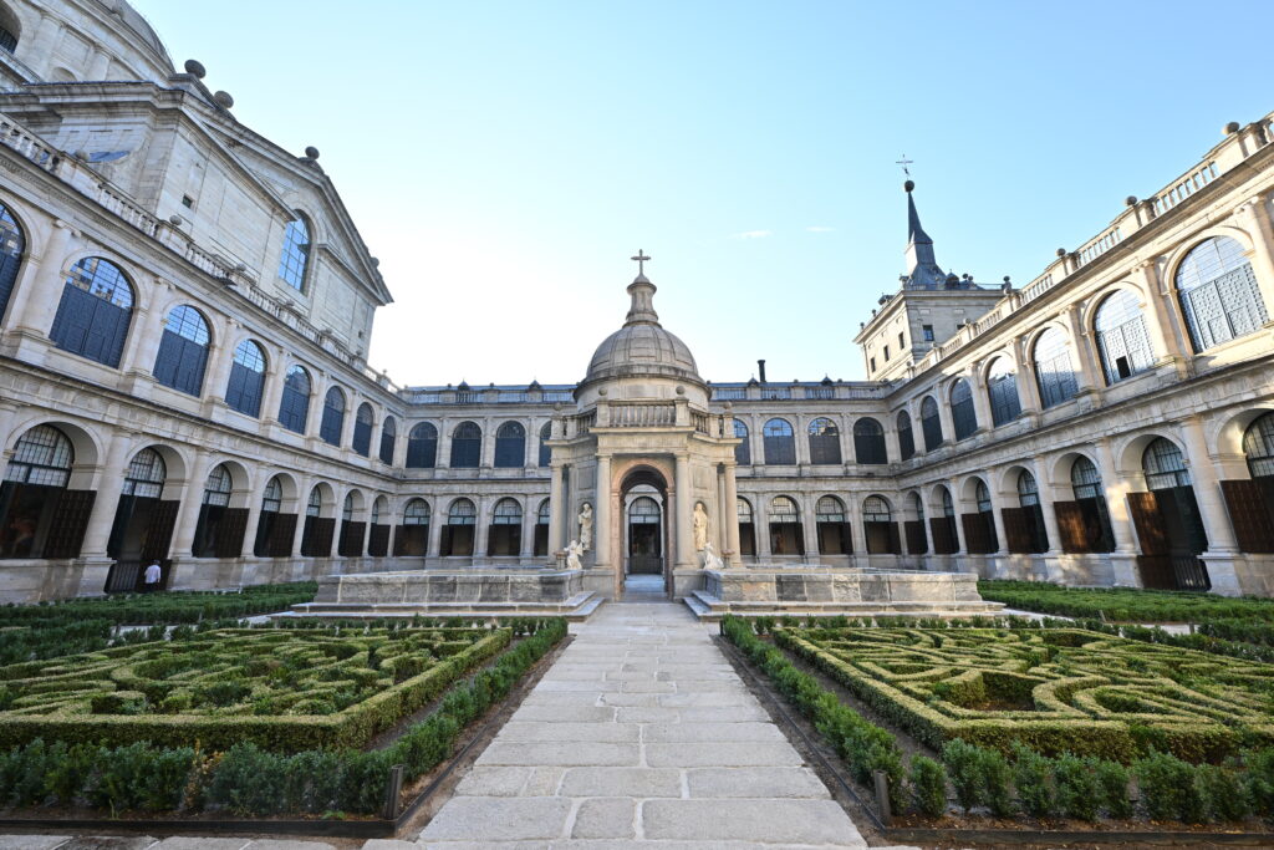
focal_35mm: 14
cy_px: 425
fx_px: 495
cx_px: 637
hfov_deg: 104.2
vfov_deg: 81.2
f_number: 9
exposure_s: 1/80
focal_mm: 14
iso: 160
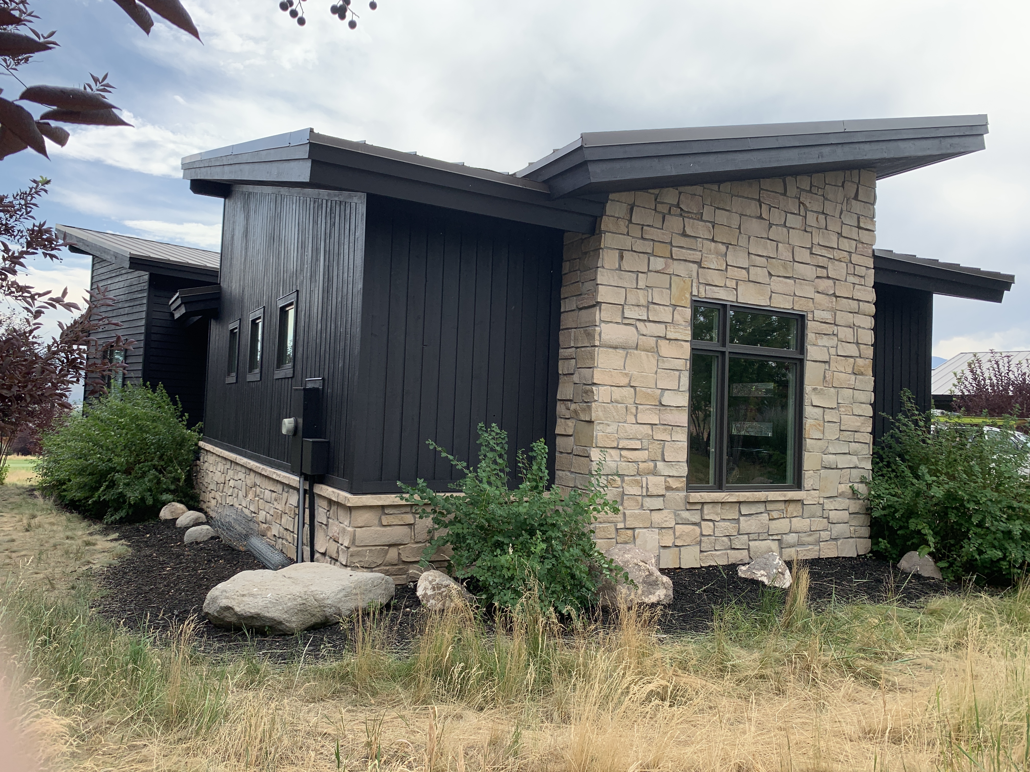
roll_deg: -2.7
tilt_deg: +3.4
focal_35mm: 26
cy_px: 386
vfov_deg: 53.1
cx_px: 515
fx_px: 774
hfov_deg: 67.3
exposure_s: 1/879
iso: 25
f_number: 1.8
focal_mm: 4.25
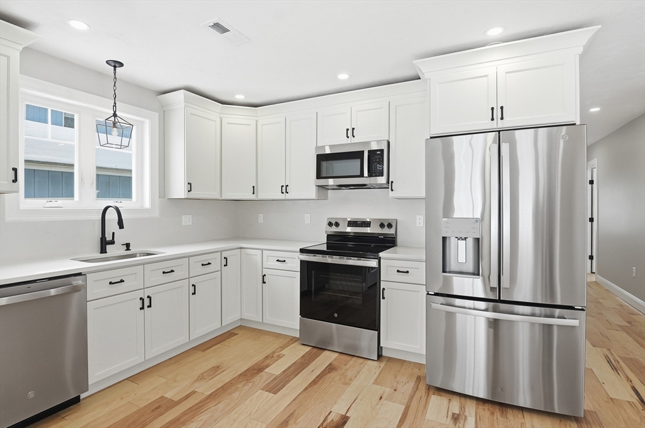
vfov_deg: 71.9
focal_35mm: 16
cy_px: 214
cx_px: 322
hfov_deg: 95.1
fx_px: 295
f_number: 7.1
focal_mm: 11
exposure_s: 1/1250
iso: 800
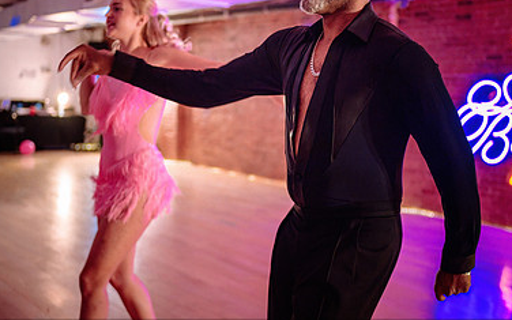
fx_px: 614
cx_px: 282
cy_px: 178
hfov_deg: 45.2
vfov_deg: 29.2
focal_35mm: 44
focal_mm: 28
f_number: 1.4
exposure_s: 1/250
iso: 2500
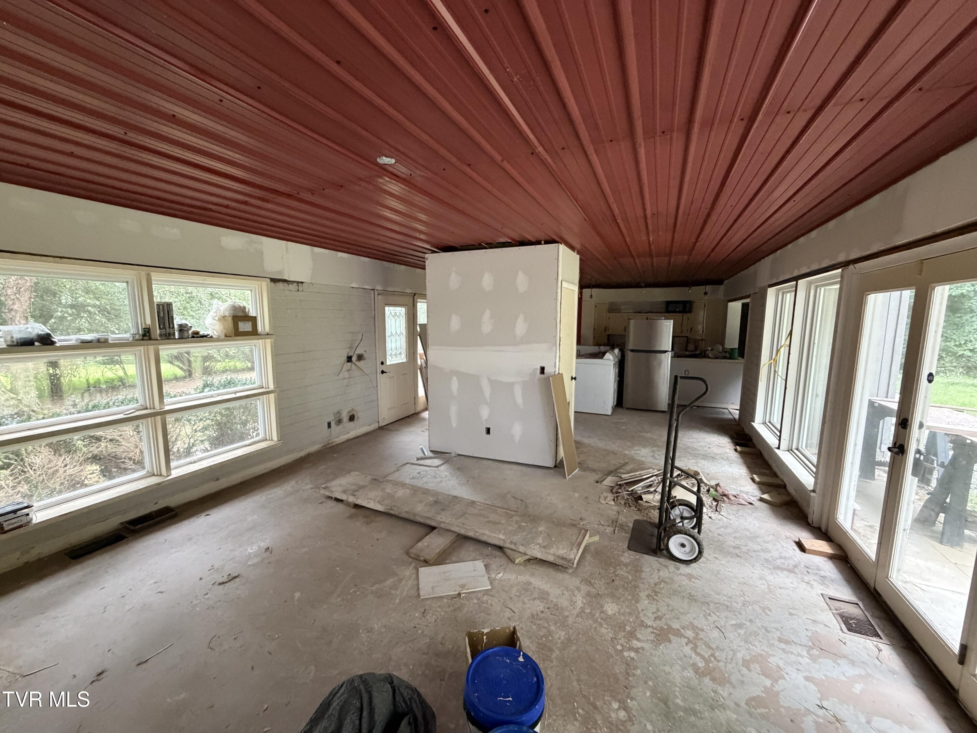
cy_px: 366
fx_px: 395
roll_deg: +1.1
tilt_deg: -3.7
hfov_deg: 102.1
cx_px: 488
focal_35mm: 14
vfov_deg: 85.7
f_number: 2.2
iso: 500
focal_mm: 2.22
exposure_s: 1/60
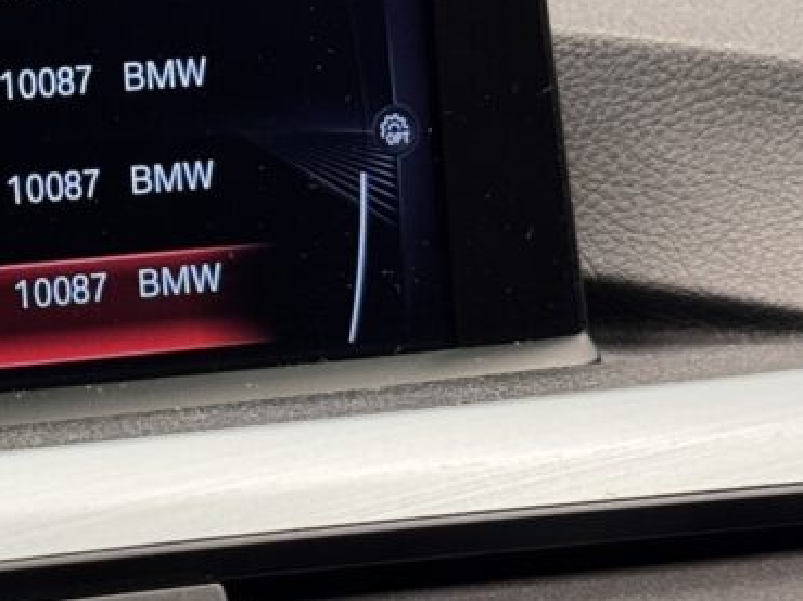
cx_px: -280
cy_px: 163
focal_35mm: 133
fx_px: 3083
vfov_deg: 11.1
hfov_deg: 14.2
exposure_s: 1/47
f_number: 1.78
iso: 125
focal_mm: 6.76
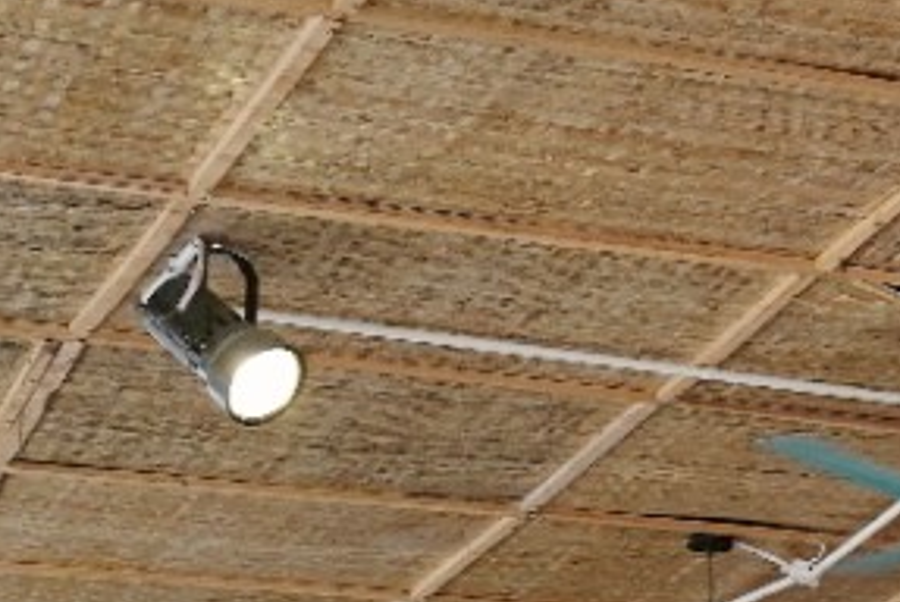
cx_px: 1866
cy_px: 1372
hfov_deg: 11.9
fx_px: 3779
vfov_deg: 8.4
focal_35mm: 151
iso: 1000
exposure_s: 1/160
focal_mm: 31
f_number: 4
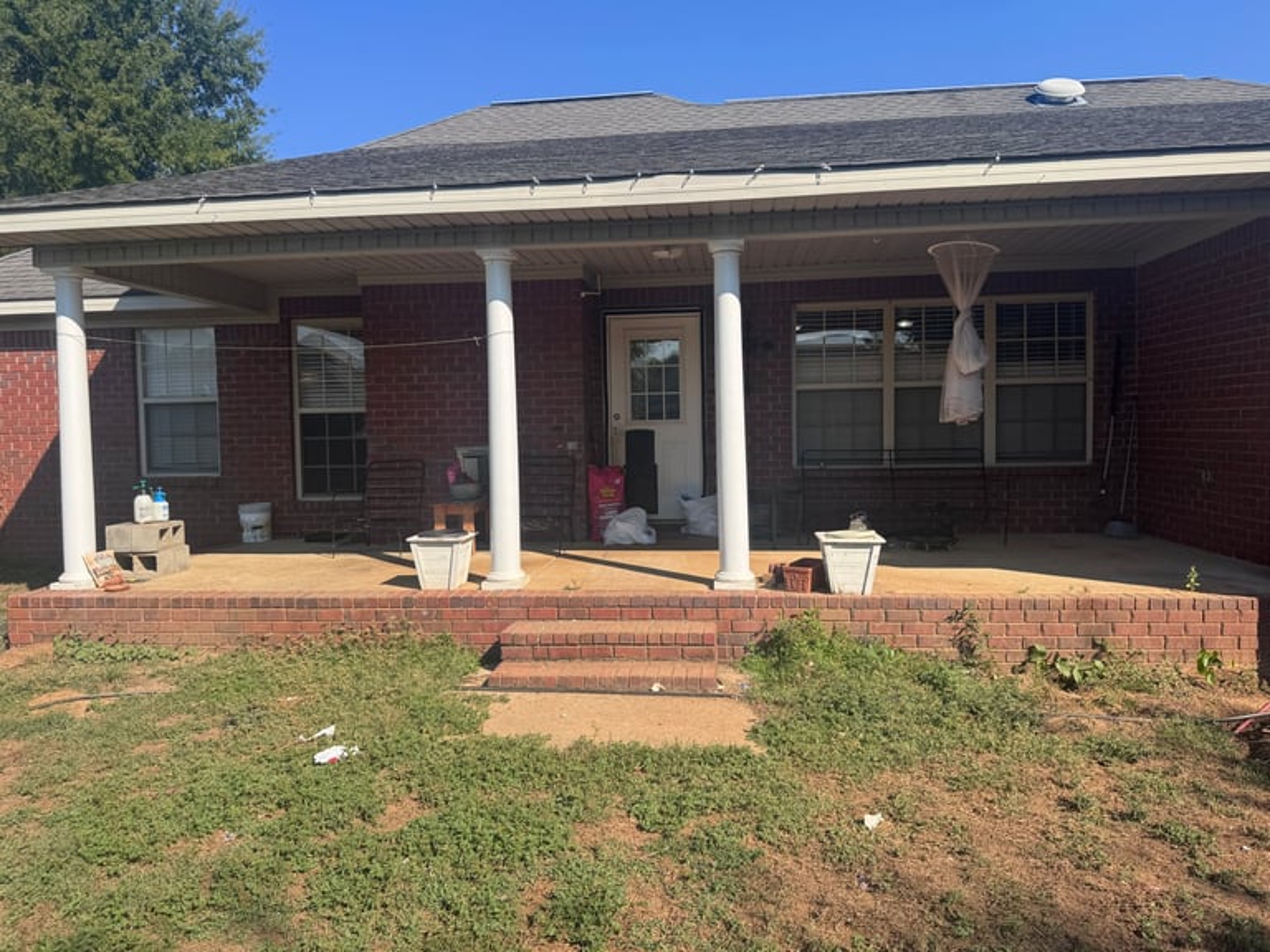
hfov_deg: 71.6
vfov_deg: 56.8
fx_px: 881
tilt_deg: -0.5
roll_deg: +2.2
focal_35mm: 24
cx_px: 635
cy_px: 476
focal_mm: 6.76
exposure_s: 1/3597
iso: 80
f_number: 1.78
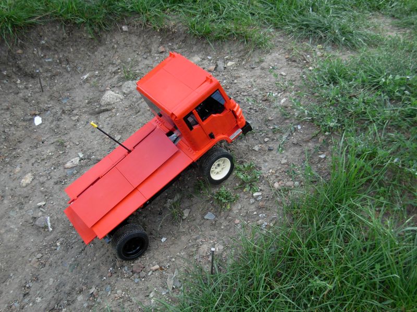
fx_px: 542
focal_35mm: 45
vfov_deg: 32.2
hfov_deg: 42.1
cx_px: 208
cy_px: 156
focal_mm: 7.5
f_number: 3.1
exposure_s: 1/186
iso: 79
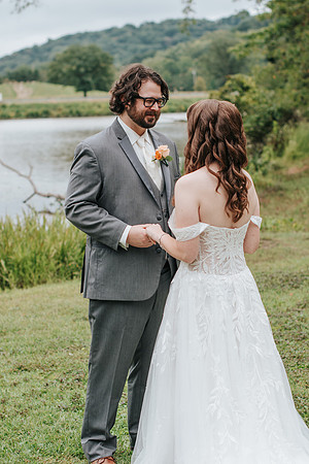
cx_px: 154
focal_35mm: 75
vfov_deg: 27.0
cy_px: 232
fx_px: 966
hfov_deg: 18.2
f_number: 2.8
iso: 200
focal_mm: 50
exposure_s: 1/1250
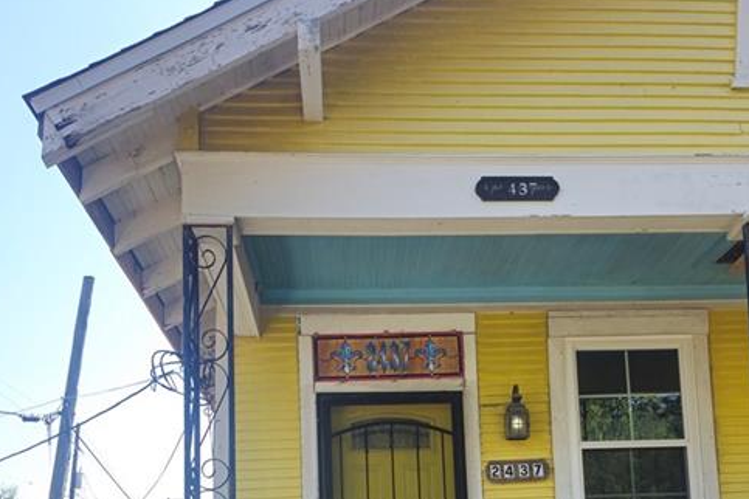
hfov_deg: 50.6
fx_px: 791
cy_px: 485
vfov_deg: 32.6
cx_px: 406
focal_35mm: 38
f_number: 1.8
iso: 25
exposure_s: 1/598
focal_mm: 5.54
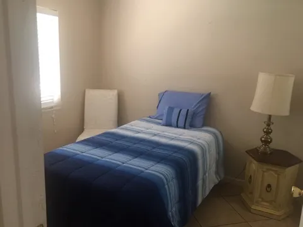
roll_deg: -2.5
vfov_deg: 48.2
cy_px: 114
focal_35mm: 29
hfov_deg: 61.7
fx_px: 254
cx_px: 152
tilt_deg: -12.4
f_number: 2.2
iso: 100
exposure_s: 1/30
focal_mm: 4.2
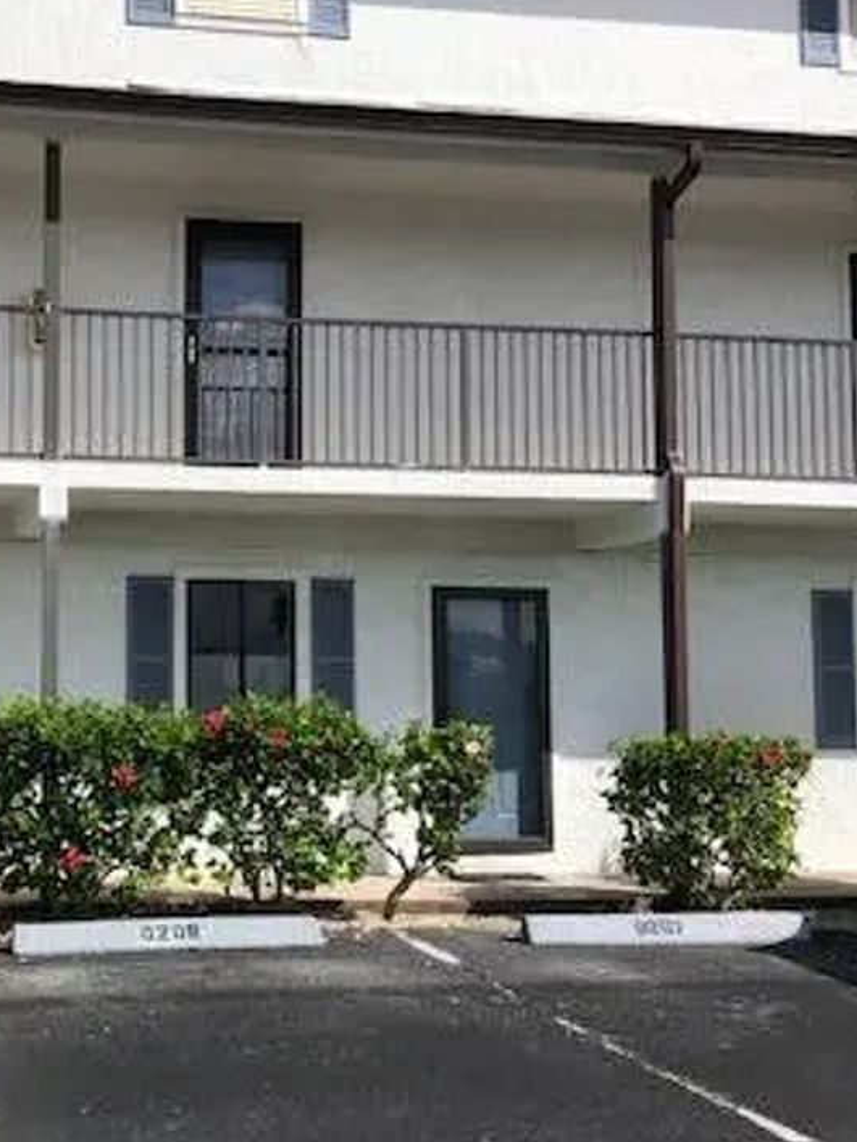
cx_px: 163
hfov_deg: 26.5
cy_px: 541
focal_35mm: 54
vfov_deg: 35.5
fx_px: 1783
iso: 20
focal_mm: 4
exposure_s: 1/2315
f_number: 1.8
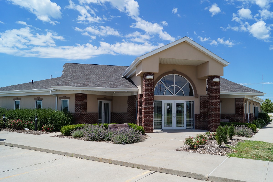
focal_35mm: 27
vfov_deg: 47.9
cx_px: 136
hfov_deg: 67.4
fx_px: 205
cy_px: 91
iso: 100
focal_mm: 18
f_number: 13
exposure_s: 1/200
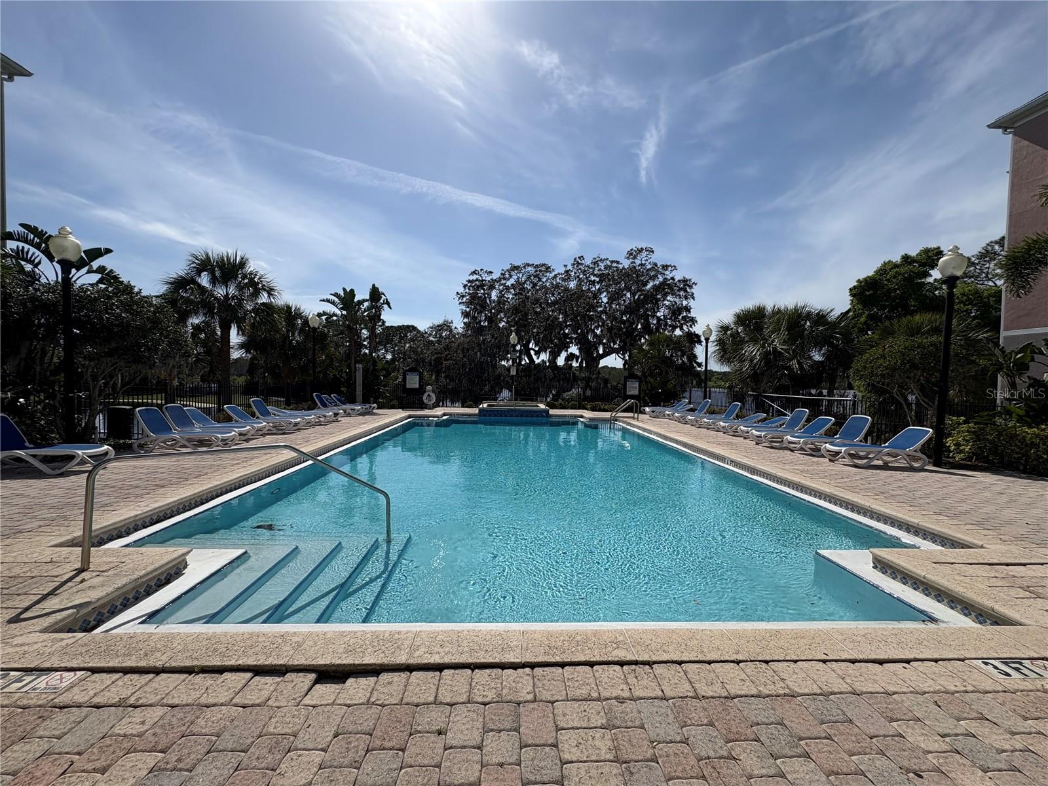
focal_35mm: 14
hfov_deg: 102.1
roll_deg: -1.0
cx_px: 524
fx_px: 424
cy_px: 393
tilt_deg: -2.0
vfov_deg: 85.7
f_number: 2.2
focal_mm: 2.22
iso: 50
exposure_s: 1/3717
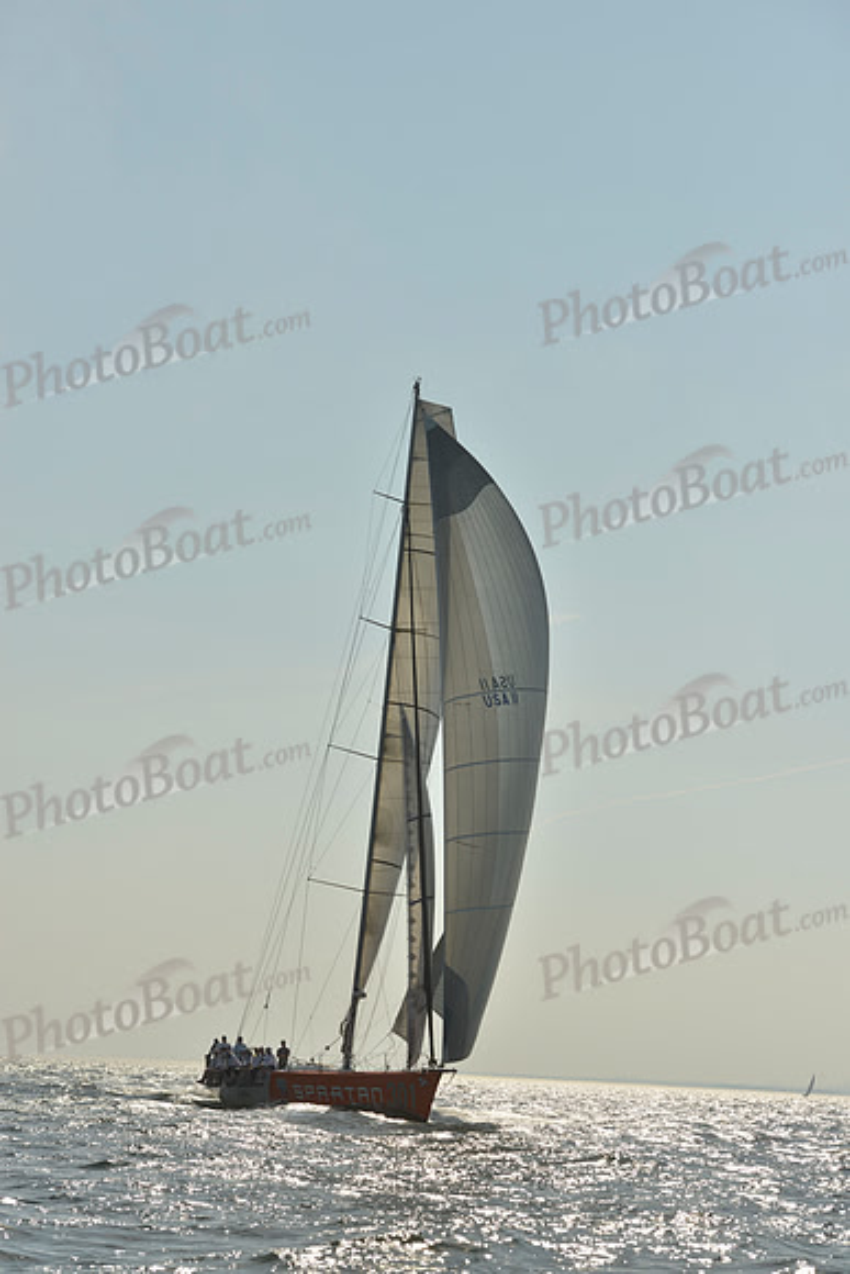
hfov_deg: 16.7
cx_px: 425
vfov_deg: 24.8
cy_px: 637
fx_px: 2902
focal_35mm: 82
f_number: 9
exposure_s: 1/2000
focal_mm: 82
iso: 200
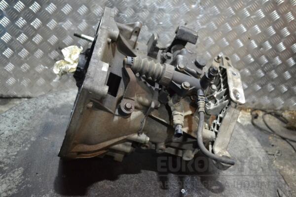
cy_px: 98
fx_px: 296
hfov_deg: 53.1
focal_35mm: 36
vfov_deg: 36.9
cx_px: 148
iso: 2800
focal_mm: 24
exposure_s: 1/30
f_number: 4
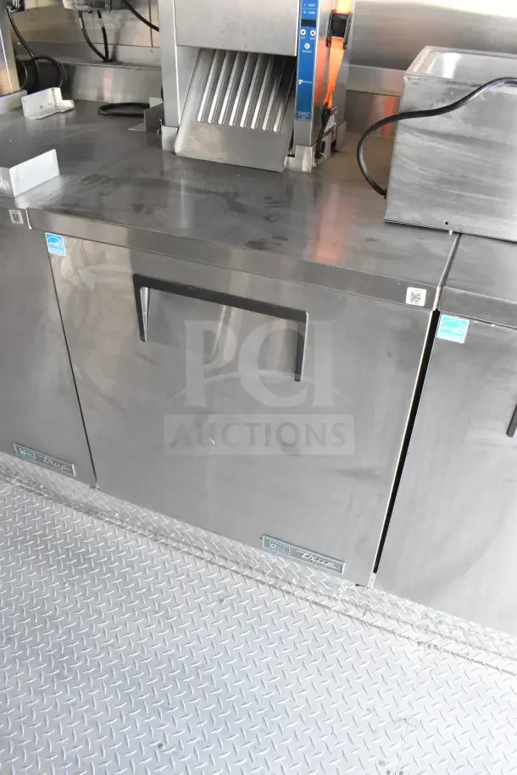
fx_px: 582
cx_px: 258
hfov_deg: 47.9
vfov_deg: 67.4
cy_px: 388
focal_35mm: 27
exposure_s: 1/125
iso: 6400
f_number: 5.6
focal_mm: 18
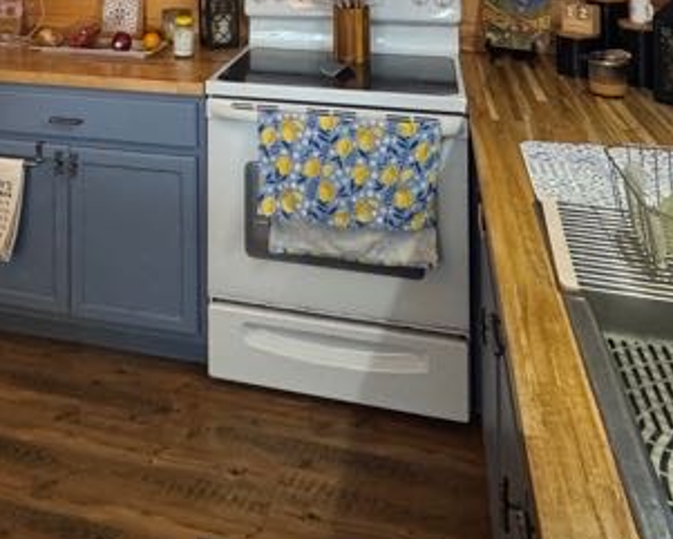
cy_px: -124
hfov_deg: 47.1
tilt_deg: -0.3
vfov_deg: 31.9
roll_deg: +0.7
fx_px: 757
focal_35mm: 38
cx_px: 217
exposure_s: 1/60
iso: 250
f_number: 2.2
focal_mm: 2.22
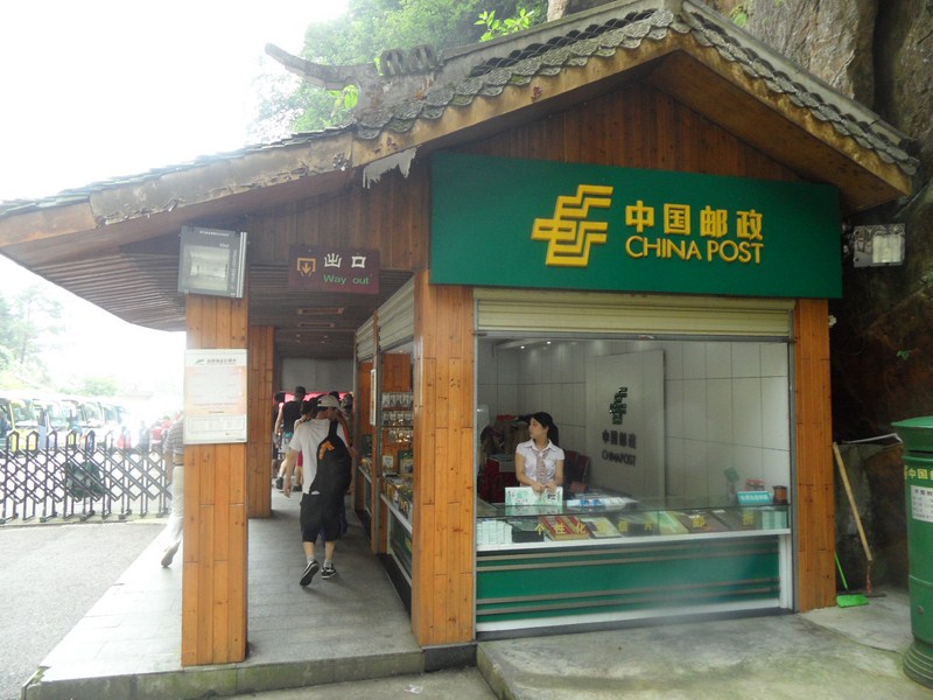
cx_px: 466
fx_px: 647
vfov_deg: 56.8
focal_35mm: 24
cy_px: 350
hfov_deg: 71.6
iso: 100
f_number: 3.2
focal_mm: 3.9
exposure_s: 1/60
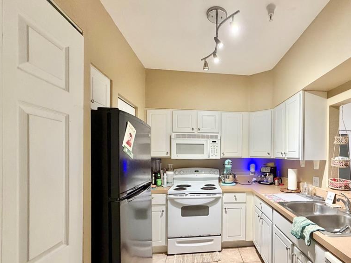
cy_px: 156
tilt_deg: -1.9
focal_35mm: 19
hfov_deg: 81.9
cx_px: 233
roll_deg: +0.1
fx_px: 193
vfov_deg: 68.1
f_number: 2.2
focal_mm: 2.22
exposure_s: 1/60
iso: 400
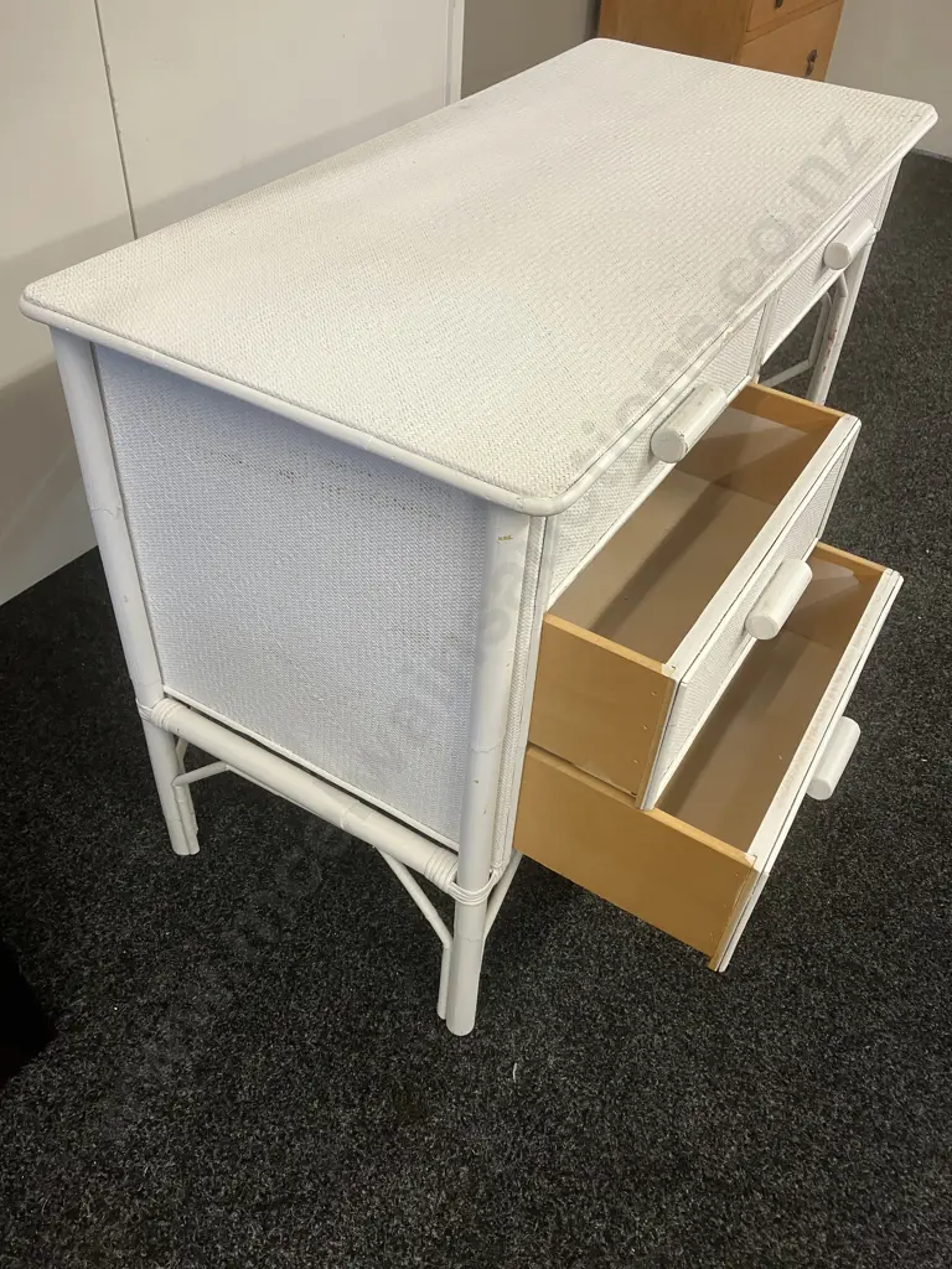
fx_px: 1027
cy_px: 634
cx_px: 476
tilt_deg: -42.6
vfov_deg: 63.4
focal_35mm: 28
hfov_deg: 49.7
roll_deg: -5.6
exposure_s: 1/50
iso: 80
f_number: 1.8
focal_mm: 3.99
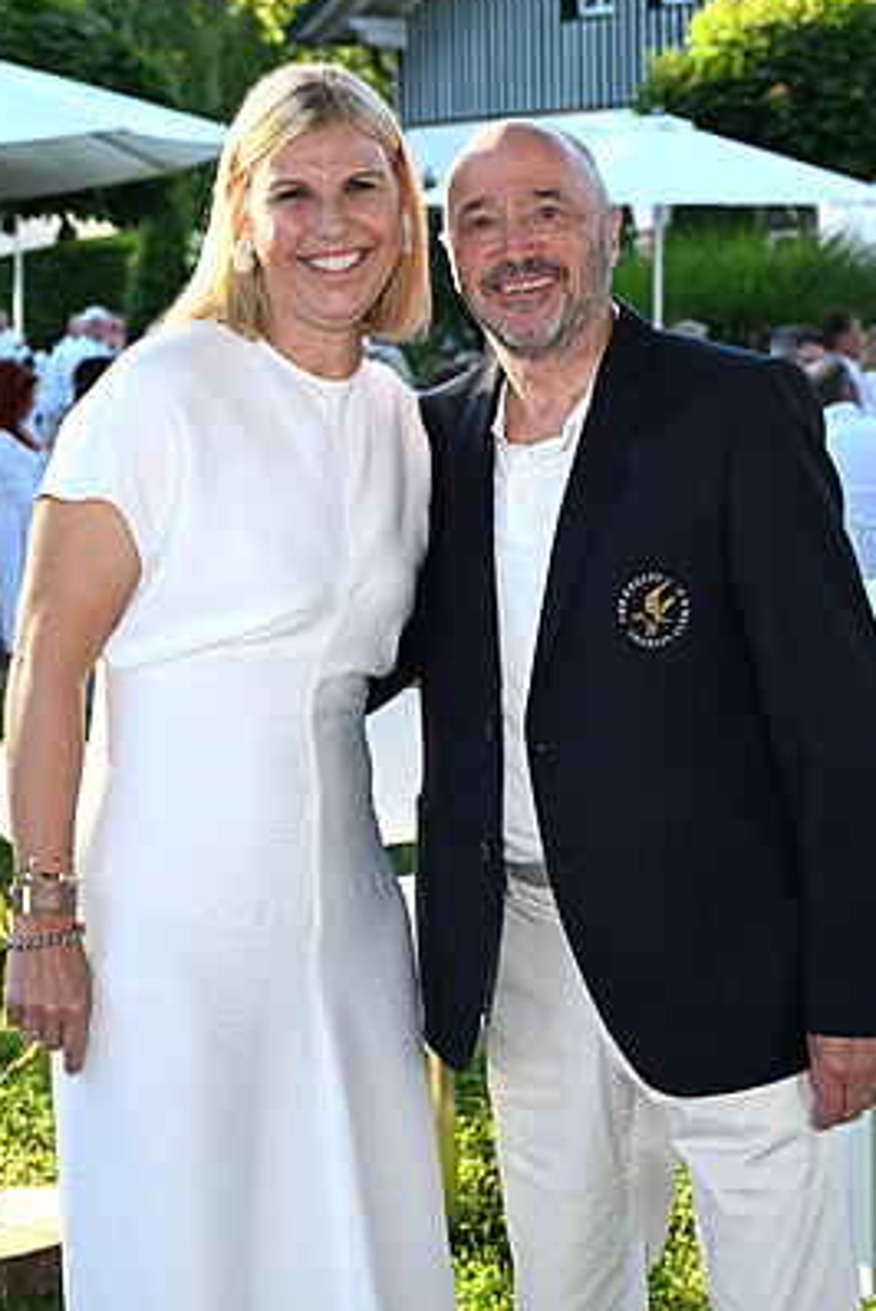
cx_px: 469
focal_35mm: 72
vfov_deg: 27.9
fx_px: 2623
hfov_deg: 19.0
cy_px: 446
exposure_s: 1/125
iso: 250
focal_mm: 53
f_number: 5.6
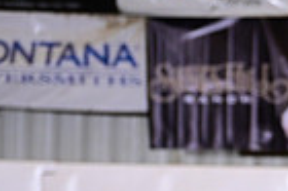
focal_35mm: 683
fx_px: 5458
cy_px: 289
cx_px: 568
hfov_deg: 3.0
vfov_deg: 2.0
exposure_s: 1/200
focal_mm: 165
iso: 2000
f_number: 4
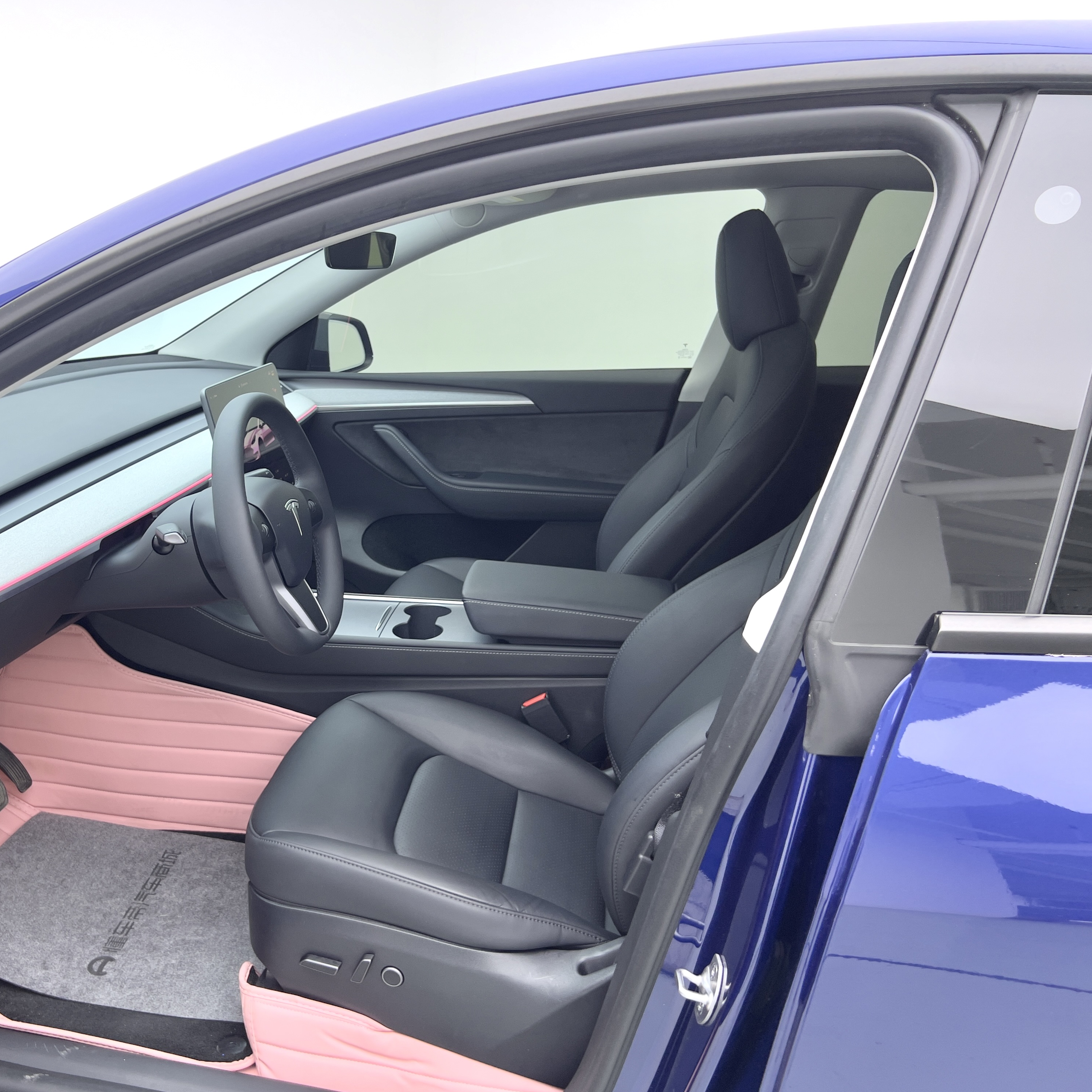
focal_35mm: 31
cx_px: 370
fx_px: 1106
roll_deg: -0.4
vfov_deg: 52.5
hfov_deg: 51.6
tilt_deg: -16.9
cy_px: 547
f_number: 1.5
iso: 125
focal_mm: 5.7
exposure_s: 1/120
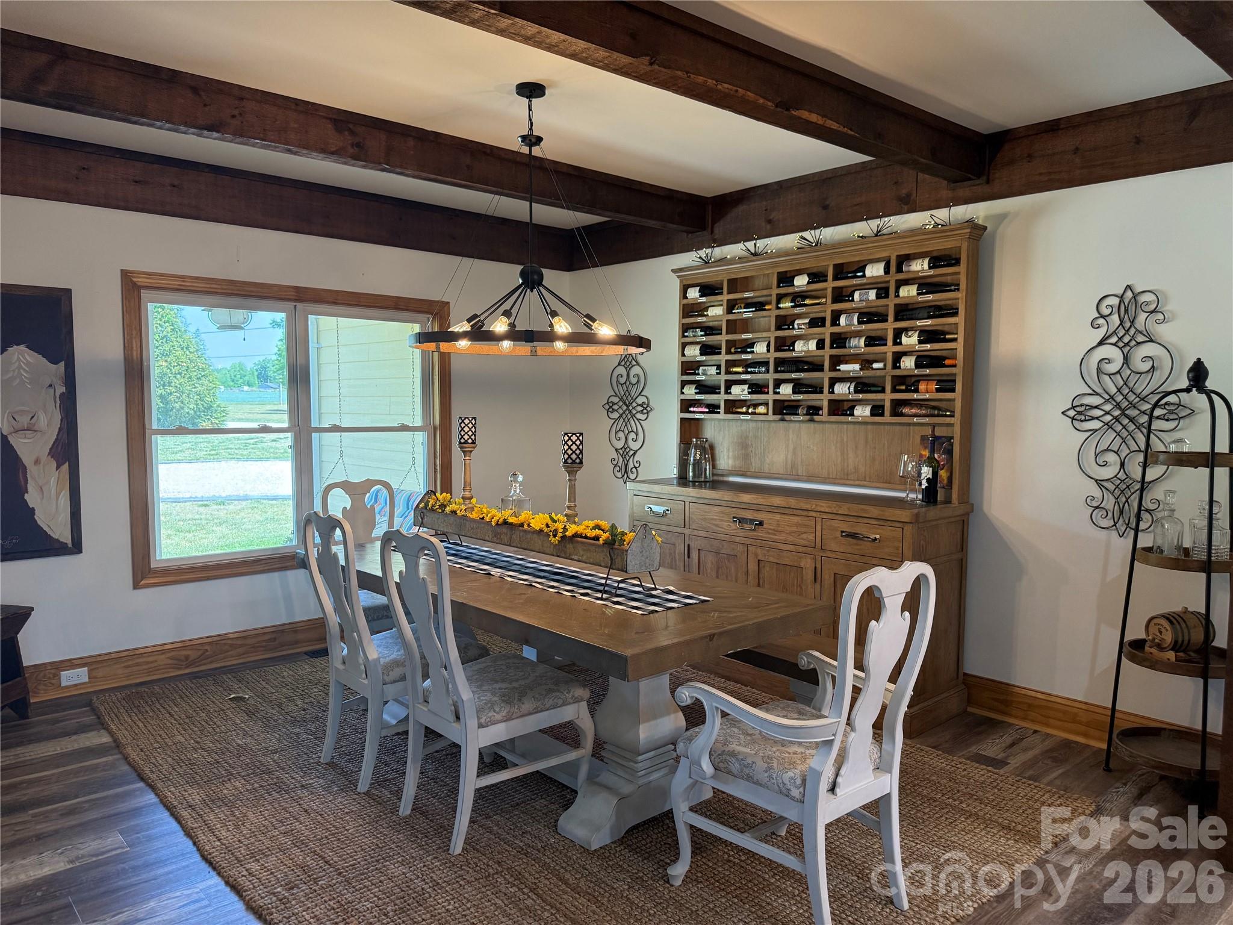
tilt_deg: -3.6
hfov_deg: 71.6
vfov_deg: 56.8
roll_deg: -0.6
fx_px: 855
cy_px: 462
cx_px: 616
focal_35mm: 24
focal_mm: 6.76
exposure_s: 1/120
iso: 250
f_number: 1.78
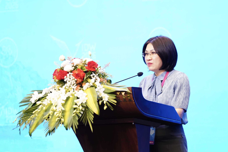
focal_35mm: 100
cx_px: 114
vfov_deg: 13.7
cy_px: 76
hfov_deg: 20.4
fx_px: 633
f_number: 4
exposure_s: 1/160
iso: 3200
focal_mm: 100
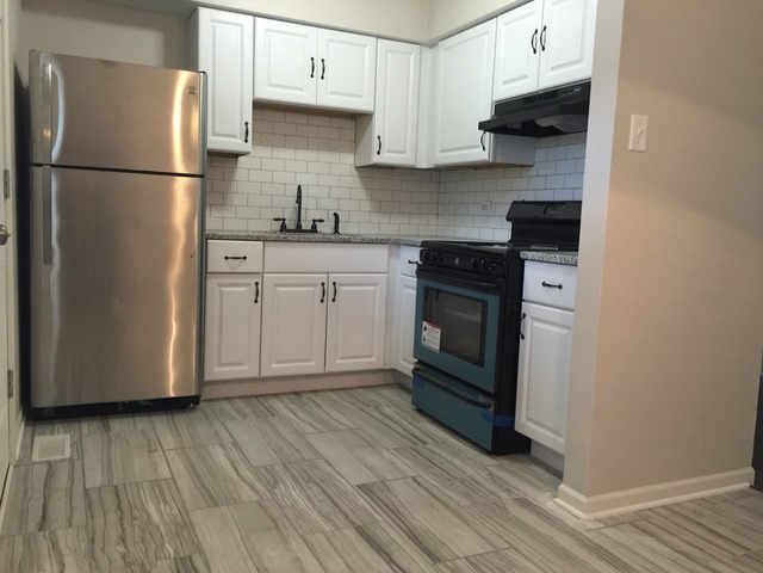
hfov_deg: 61.7
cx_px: 382
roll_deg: -1.8
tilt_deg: -2.8
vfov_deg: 48.2
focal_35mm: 29
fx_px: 639
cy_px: 286
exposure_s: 1/15
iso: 100
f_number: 2.2
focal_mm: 4.15
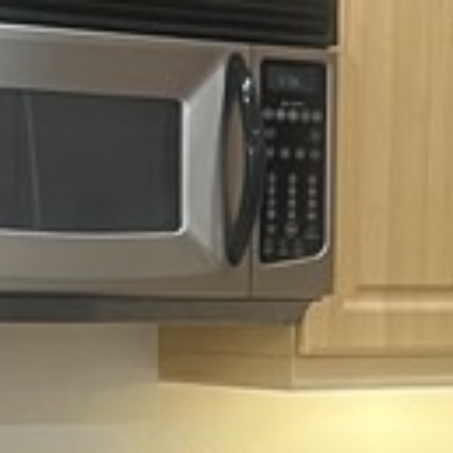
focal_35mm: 182
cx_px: 298
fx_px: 2695
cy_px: 776
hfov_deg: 9.6
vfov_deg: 9.2
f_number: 1.5
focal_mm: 5.7
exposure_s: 1/60
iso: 320
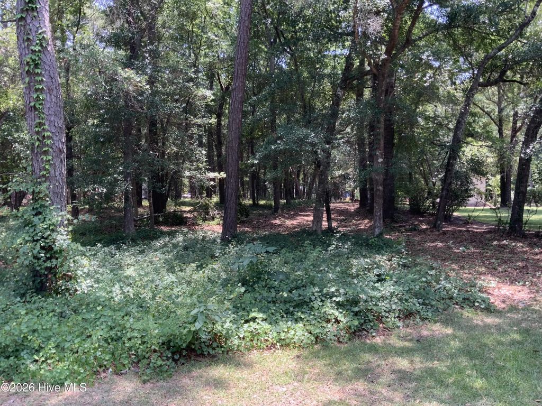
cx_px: 271
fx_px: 454
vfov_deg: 48.2
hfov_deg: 61.7
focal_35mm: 29
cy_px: 203
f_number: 1.8
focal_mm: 3
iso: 25
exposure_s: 1/120
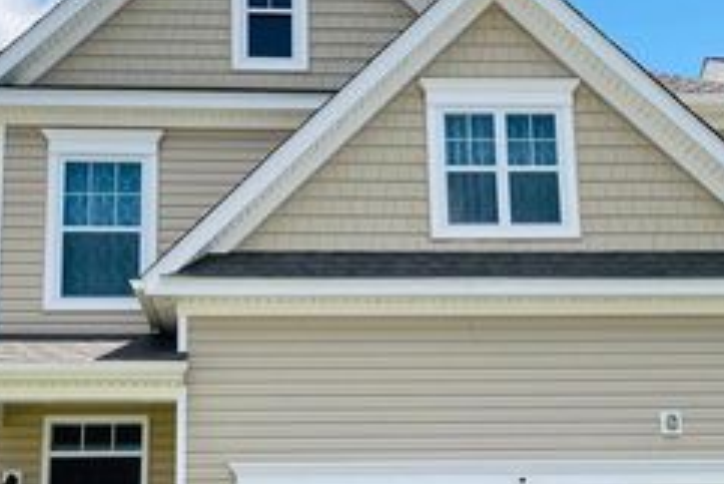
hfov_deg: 35.6
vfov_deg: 23.9
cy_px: 380
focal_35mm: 56
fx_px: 1127
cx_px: 345
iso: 32
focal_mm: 4.2
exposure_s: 1/2747
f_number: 1.6
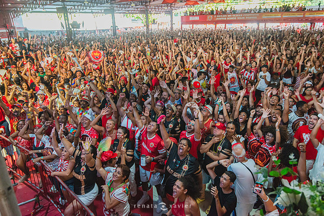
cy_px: 108
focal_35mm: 26
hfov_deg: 69.4
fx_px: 234
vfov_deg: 49.6
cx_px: 162
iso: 3200
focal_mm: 26
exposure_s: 1/320
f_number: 4
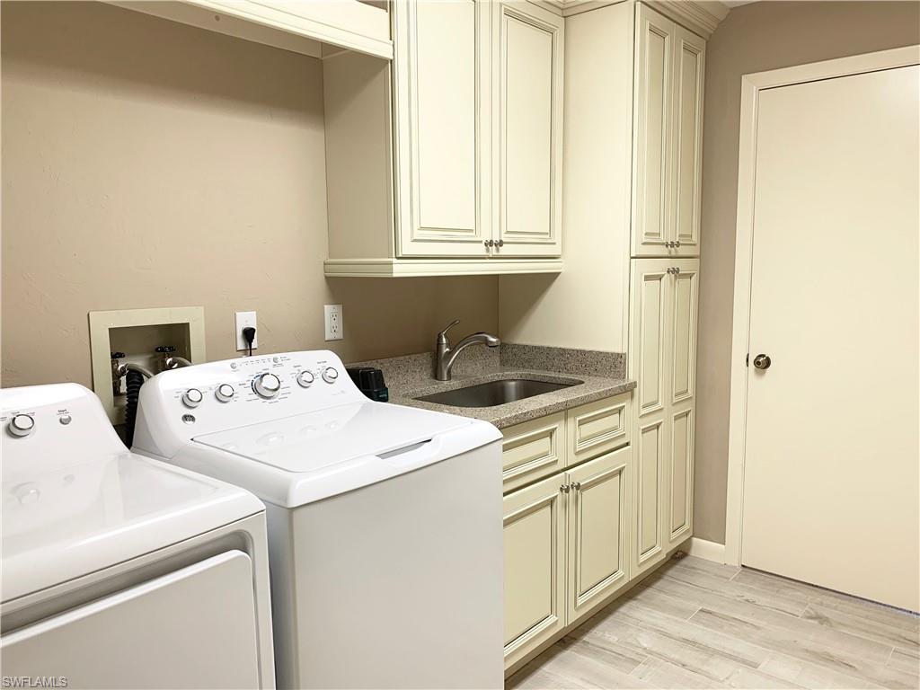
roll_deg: +0.8
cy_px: 345
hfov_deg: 67.3
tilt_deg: -6.7
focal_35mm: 26
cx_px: 460
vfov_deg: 53.1
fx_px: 691
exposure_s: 1/60
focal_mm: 4.25
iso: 64
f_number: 1.8
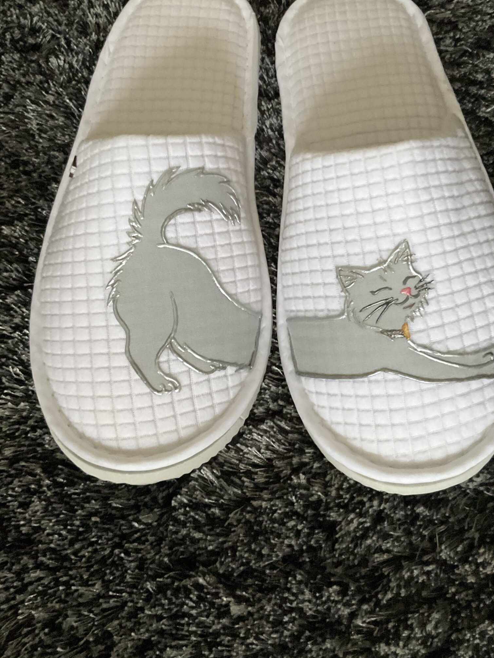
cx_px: 278
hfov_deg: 38.6
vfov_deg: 50.0
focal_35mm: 37
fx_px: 704
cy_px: 288
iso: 400
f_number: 1.8
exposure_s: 1/30
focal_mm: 3
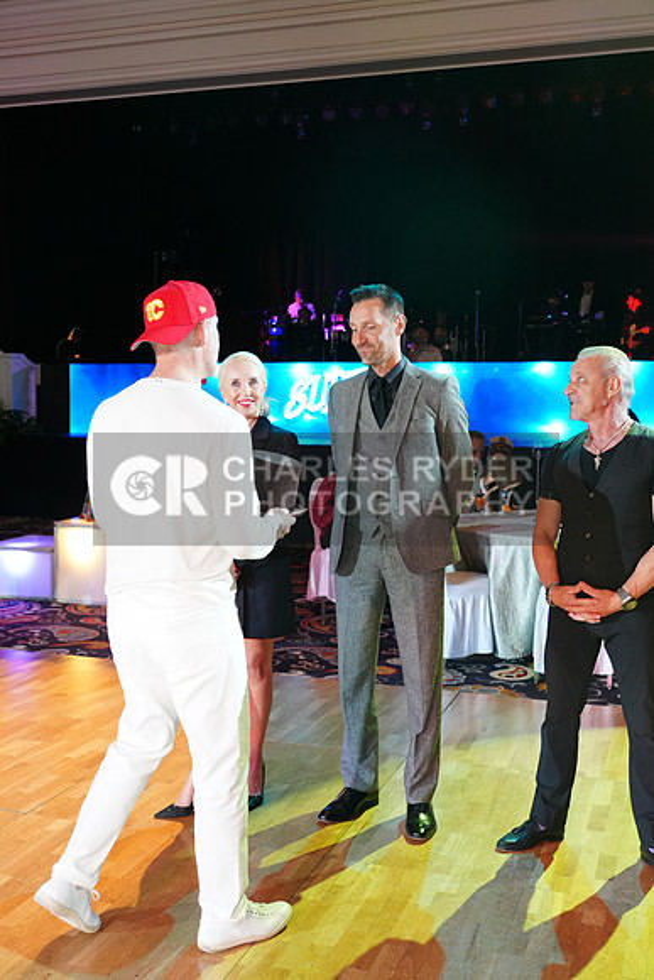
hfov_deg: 35.1
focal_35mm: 38
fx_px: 1035
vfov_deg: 50.7
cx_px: 327
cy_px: 490
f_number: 4
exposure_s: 1/250
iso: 2500
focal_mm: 38
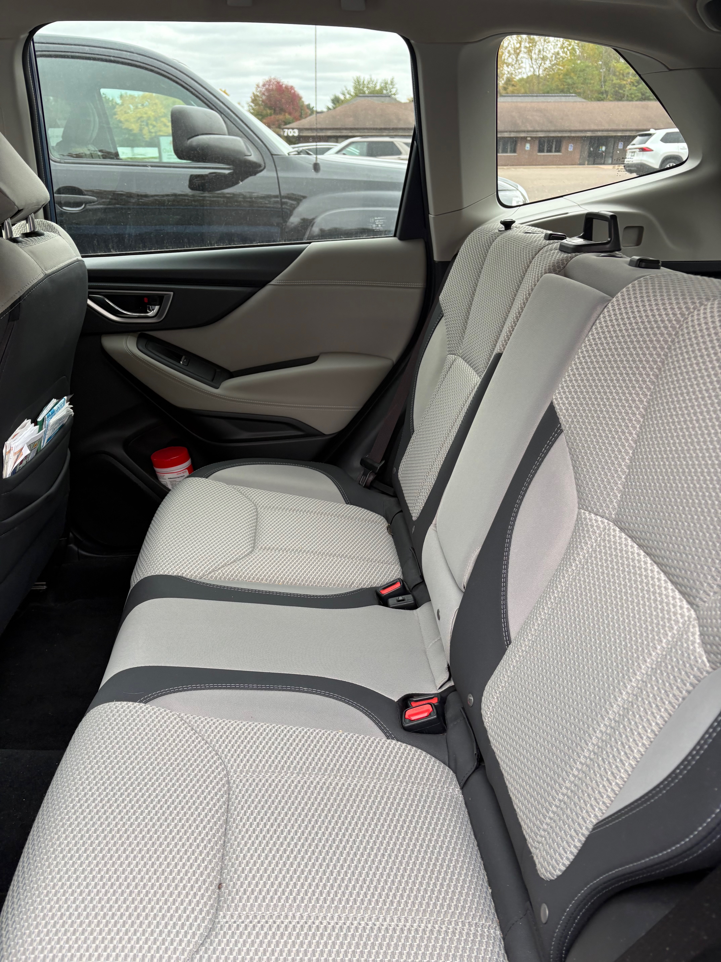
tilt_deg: -24.0
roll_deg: +0.5
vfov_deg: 67.3
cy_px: 481
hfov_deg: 53.1
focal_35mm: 26
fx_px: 722
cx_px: 360
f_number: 1.6
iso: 64
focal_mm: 5.96
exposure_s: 1/121
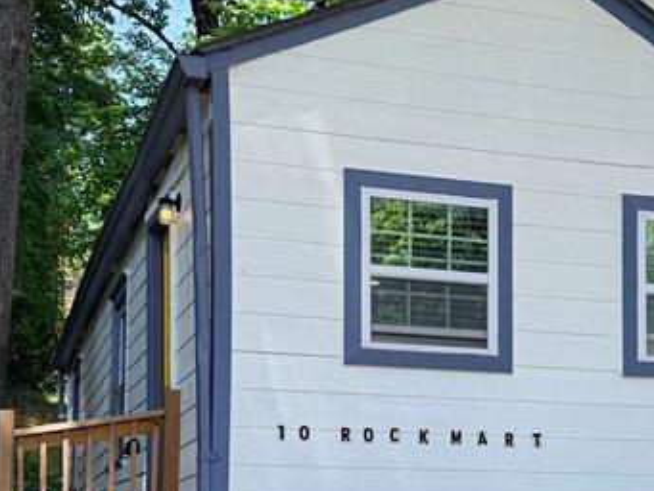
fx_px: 1361
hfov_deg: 26.6
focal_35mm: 72
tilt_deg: +3.2
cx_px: 502
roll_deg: +0.4
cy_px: 487
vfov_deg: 19.9
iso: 80
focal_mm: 6.76
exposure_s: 1/1314
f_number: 1.78
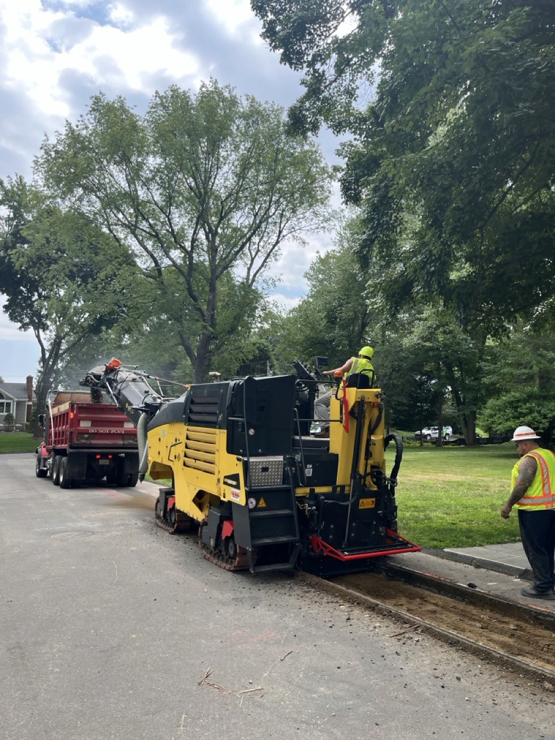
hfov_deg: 53.1
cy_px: 370
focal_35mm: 26
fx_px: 556
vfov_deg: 67.3
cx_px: 278
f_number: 1.6
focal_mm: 5.1
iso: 50
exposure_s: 1/1238
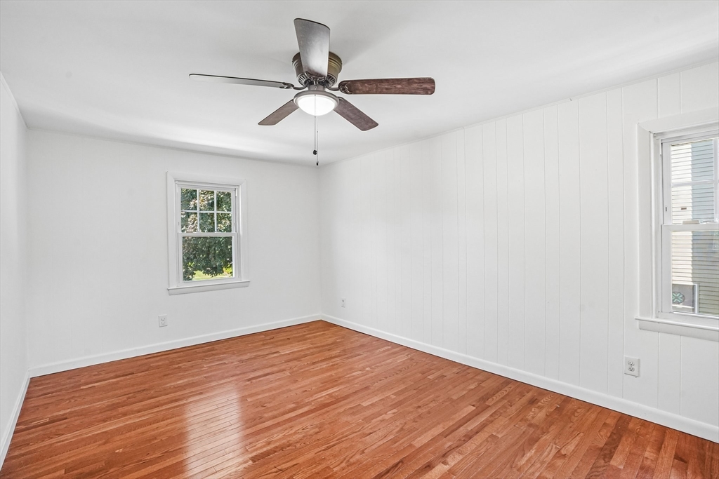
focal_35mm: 16
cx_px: 360
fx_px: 320
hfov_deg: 96.7
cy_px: 240
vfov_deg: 73.8
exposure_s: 1/30
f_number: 8
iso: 800
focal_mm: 16
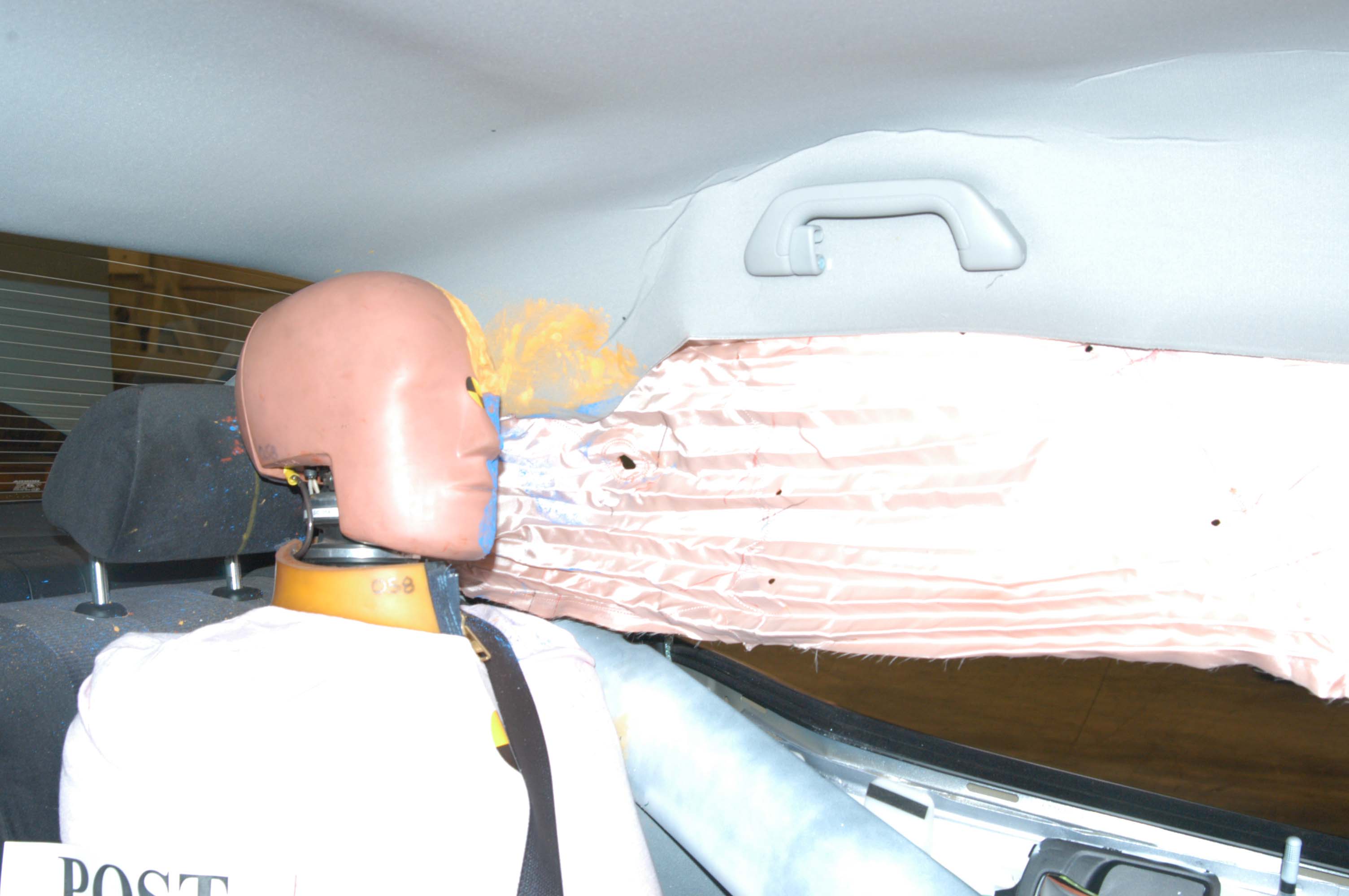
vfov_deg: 36.8
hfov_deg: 53.2
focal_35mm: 36
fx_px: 1348
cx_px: 674
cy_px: 448
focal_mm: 24
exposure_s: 1/60
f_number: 6.3
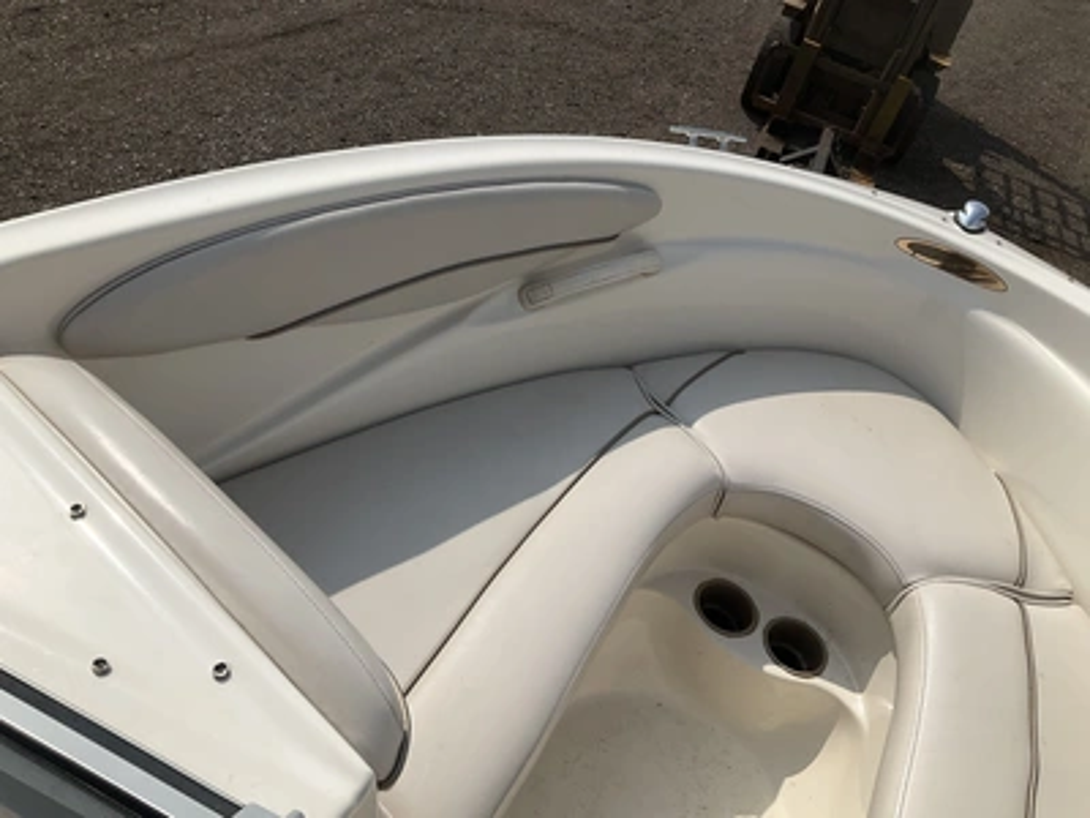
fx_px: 913
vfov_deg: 48.2
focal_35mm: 29
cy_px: 409
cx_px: 545
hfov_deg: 61.7
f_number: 1.8
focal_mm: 3
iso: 25
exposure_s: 1/4785
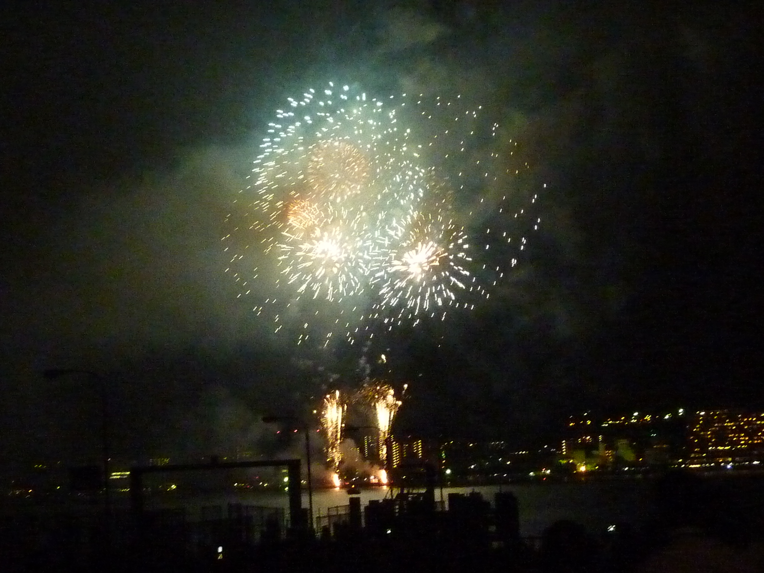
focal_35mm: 87
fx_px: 1920
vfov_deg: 17.0
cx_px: 382
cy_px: 286
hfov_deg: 22.5
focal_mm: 7.9
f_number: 3.8
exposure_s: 1/8
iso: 800
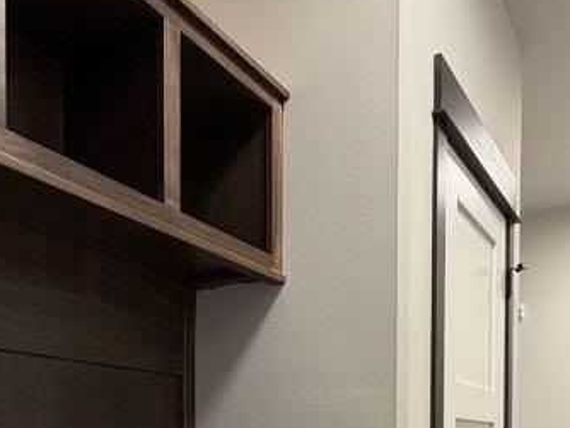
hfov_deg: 51.1
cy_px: 456
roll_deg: -0.6
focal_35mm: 35
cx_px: 404
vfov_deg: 35.6
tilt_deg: -1.5
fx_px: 577
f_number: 2.2
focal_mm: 2.22
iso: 250
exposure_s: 1/60
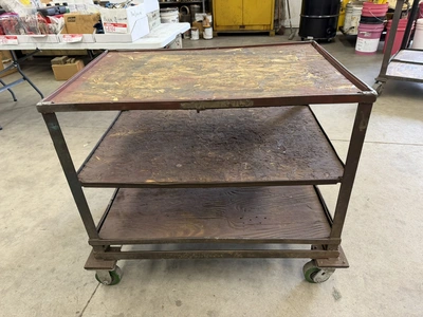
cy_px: 158
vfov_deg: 56.8
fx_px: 293
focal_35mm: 24
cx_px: 212
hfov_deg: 71.6
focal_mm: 6.76
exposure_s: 1/60
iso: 160
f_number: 1.78
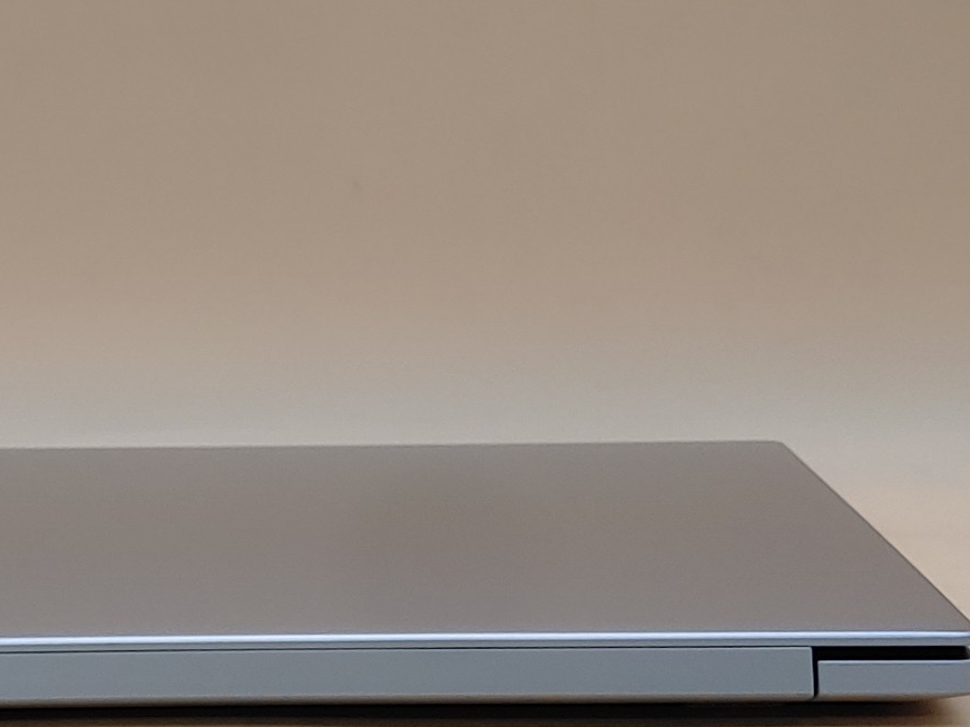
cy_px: 509
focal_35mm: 86
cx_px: 218
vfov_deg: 17.1
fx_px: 2410
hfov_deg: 22.5
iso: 50
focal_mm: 4.36
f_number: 1.8
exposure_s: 1/136
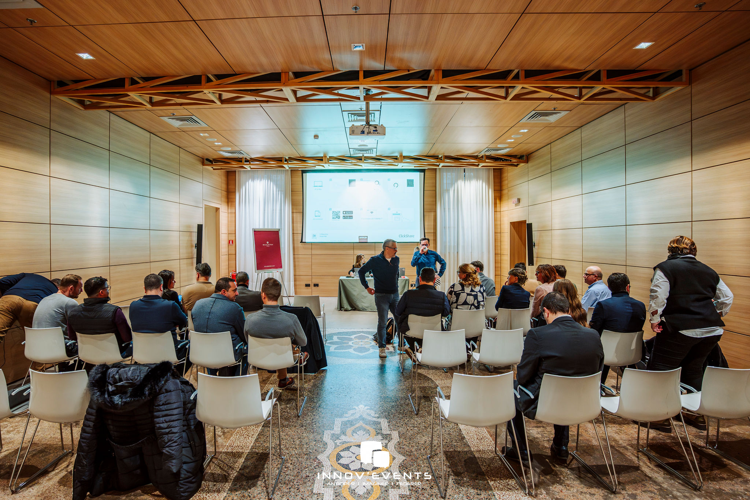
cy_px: 247
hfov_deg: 88.2
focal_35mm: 19
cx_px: 354
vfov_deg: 65.8
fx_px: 386
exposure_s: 1/160
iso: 2000
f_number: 2.8
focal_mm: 17
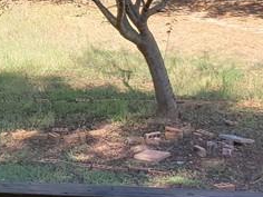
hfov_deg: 15.9
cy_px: -92
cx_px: -138
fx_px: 859
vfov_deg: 12.5
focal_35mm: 113
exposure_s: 1/249
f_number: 2.4
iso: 50
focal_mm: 4.3
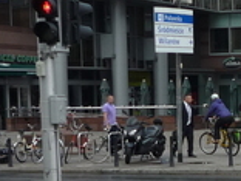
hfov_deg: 14.2
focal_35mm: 131
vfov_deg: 11.1
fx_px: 912
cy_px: 204
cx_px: 341
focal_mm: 5.2
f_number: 4
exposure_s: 1/100
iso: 100
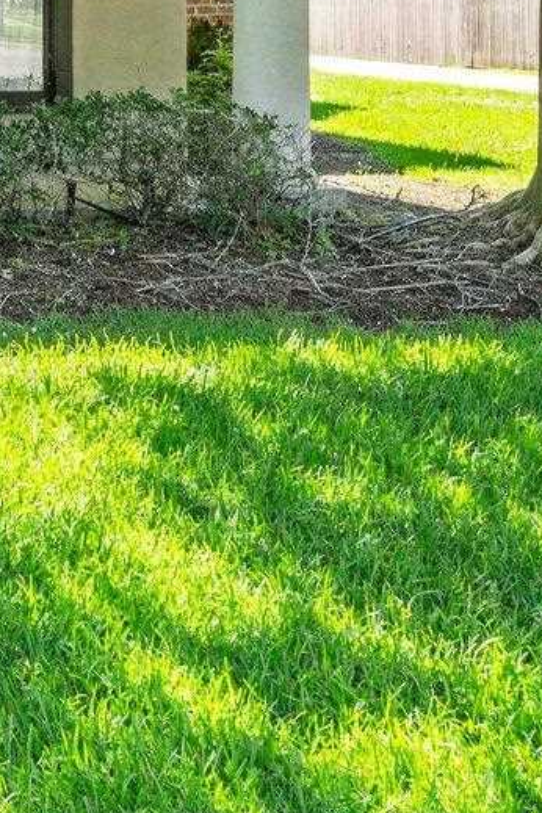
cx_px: -540
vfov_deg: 24.3
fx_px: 1648
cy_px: -237
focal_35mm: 73
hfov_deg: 15.1
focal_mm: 18.5
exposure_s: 1/160
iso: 400
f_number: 10
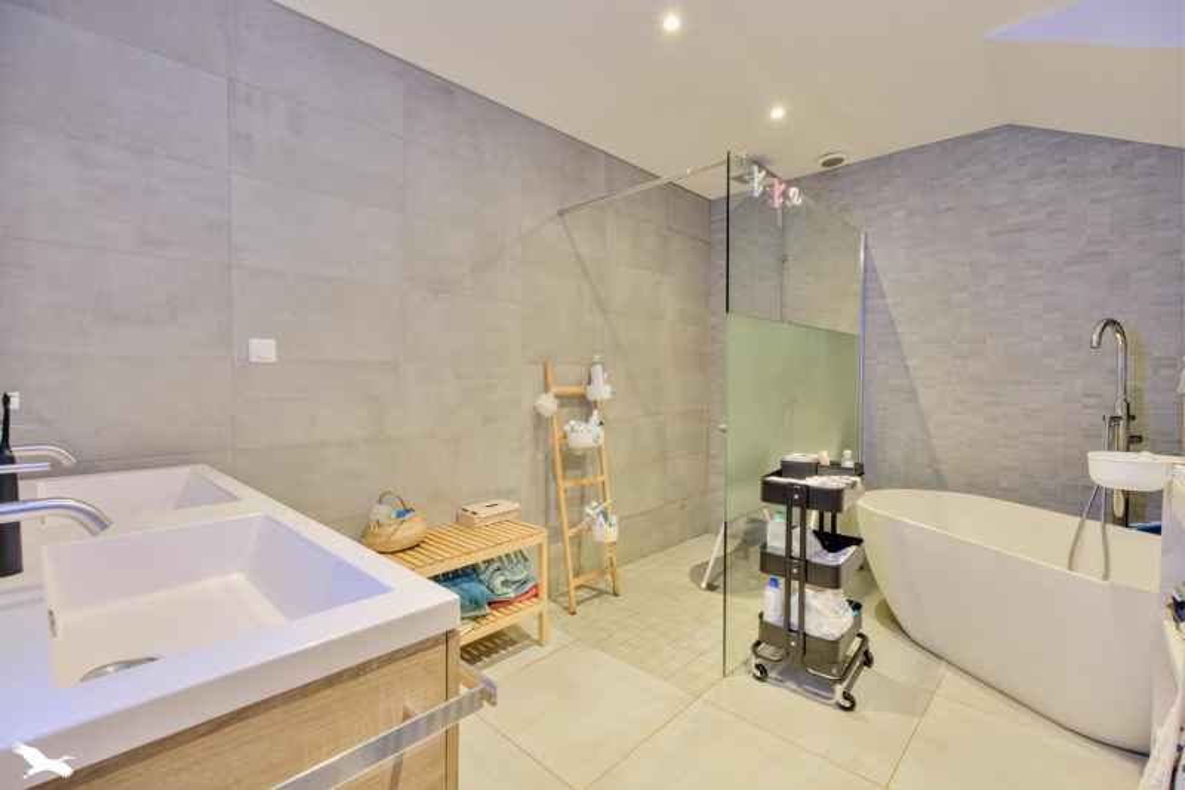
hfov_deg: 96.7
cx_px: 592
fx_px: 527
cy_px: 395
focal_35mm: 16
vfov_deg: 73.7
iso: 800
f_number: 8
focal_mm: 16
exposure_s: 1/30
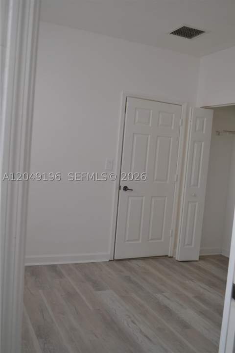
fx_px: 352
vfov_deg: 53.1
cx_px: 118
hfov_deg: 36.9
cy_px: 176
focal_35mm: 36
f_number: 4.2
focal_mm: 24
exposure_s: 1/80
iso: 400
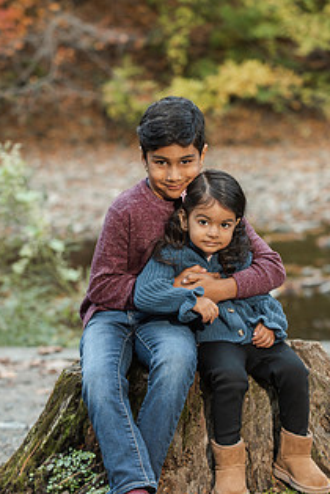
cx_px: 178
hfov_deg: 10.1
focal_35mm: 136
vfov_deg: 15.1
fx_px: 1866
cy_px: 228
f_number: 4
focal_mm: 95
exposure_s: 1/125
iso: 500
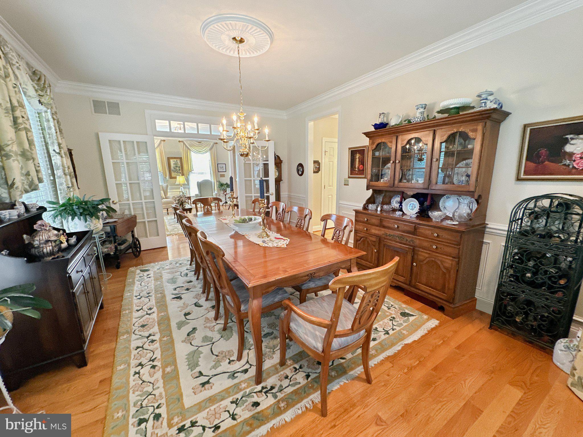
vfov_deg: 85.7
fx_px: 236
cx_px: 292
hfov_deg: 102.1
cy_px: 218
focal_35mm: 14
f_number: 2.2
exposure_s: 1/60
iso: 320
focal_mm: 2.22
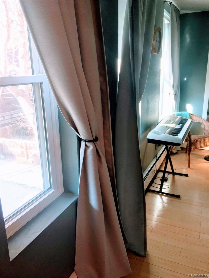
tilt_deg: -17.3
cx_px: 104
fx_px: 233
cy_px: 139
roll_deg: +1.8
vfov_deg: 61.7
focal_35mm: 29
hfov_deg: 48.2
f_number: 2.2
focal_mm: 4.15
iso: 40
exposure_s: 1/30
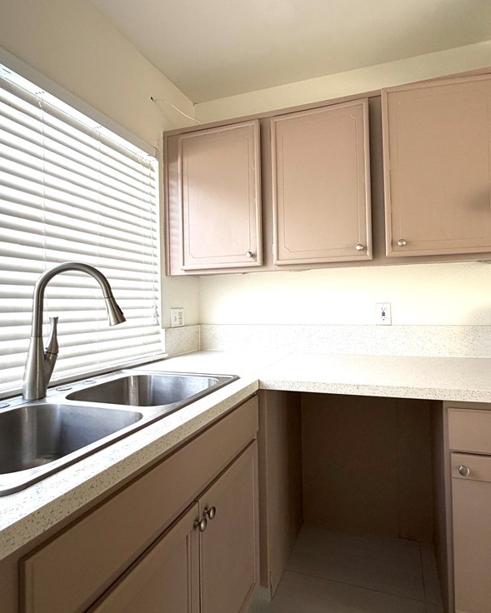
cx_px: 290
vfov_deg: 83.3
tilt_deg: +0.5
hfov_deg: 70.3
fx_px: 345
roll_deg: +0.8
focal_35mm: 19
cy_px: 297
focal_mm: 2.22
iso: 125
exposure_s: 1/121
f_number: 2.2
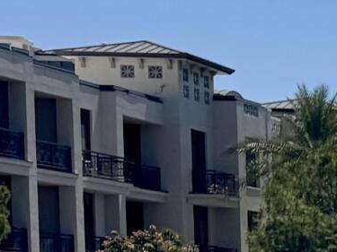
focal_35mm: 192
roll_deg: -0.3
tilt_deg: -4.2
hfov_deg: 7.7
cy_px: 469
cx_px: 1253
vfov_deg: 7.5
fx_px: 1869
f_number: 1.78
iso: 80
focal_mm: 6.76
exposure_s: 1/9009
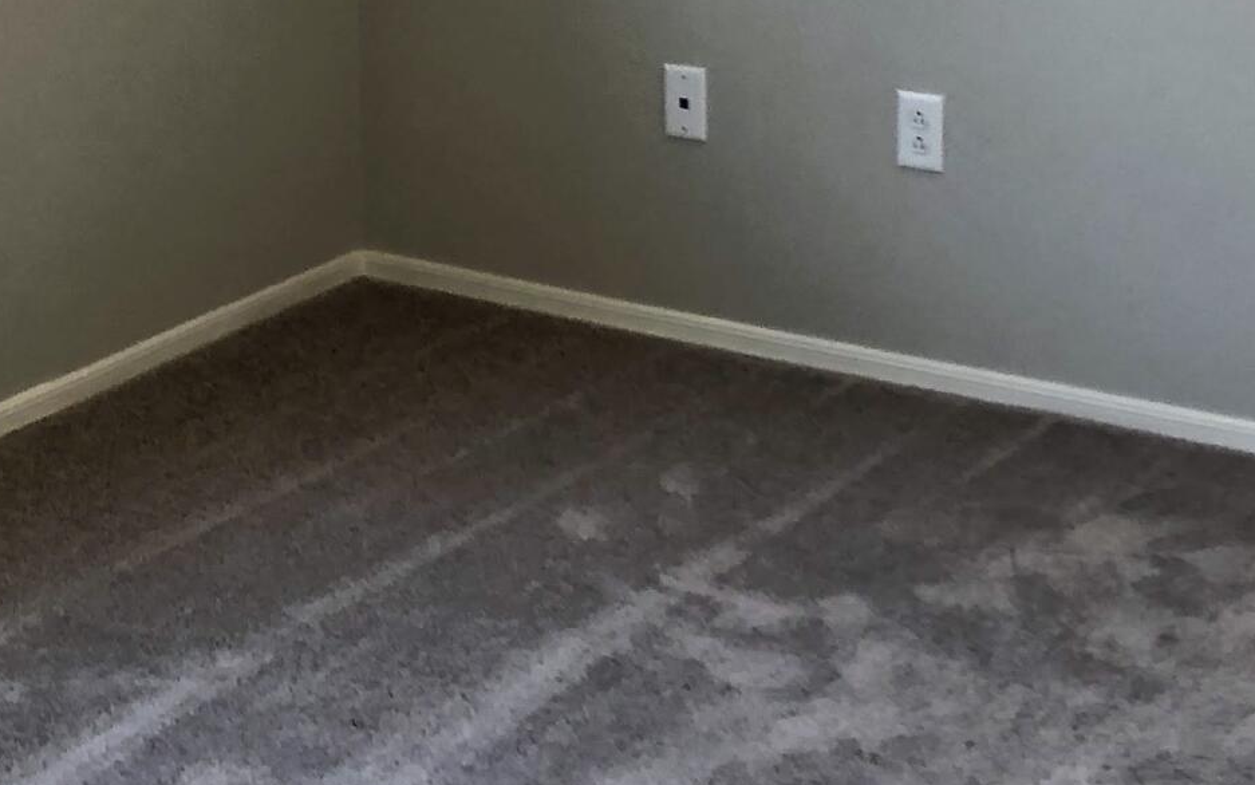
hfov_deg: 21.6
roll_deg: +1.8
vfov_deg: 13.3
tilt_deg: -10.7
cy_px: -201
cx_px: 254
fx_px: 3250
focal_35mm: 95
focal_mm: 3.99
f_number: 1.8
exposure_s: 1/120
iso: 64
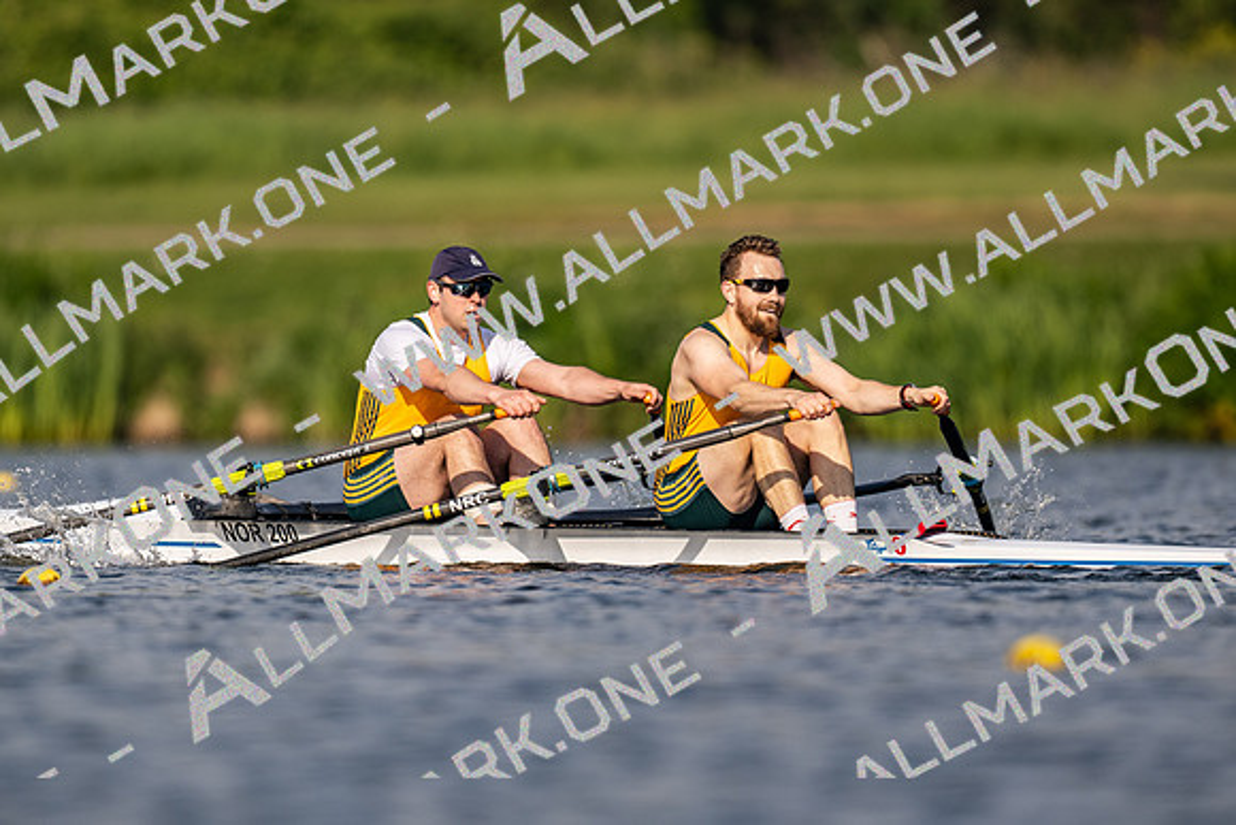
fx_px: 30922
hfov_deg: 2.3
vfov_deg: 1.5
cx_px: 618
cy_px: 412
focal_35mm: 900
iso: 180
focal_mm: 600
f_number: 4
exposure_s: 1/2500
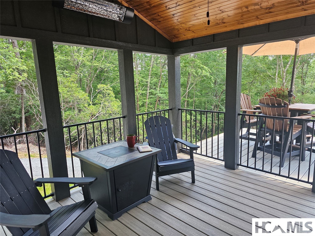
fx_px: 209
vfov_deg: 58.9
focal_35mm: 23
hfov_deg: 73.9
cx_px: 158
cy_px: 118
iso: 125
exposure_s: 1/180
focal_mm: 6.3
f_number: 1.7
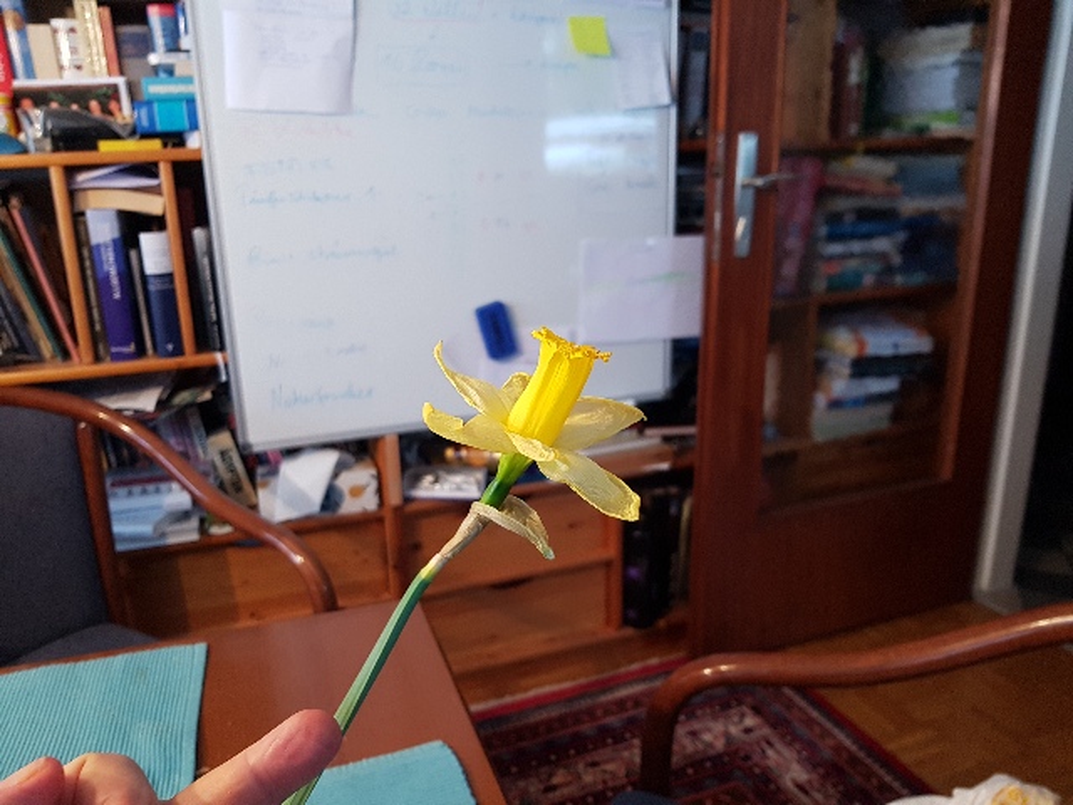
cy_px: 402
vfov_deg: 53.1
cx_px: 536
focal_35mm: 26
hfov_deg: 67.3
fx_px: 806
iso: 200
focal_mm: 4.2
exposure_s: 1/25
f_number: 1.7
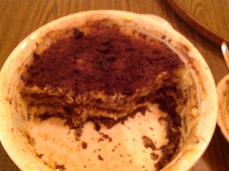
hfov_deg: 52.7
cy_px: 86
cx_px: 114
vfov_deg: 40.6
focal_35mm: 35
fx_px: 231
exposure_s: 1/15
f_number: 2.4
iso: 500
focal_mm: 4.28
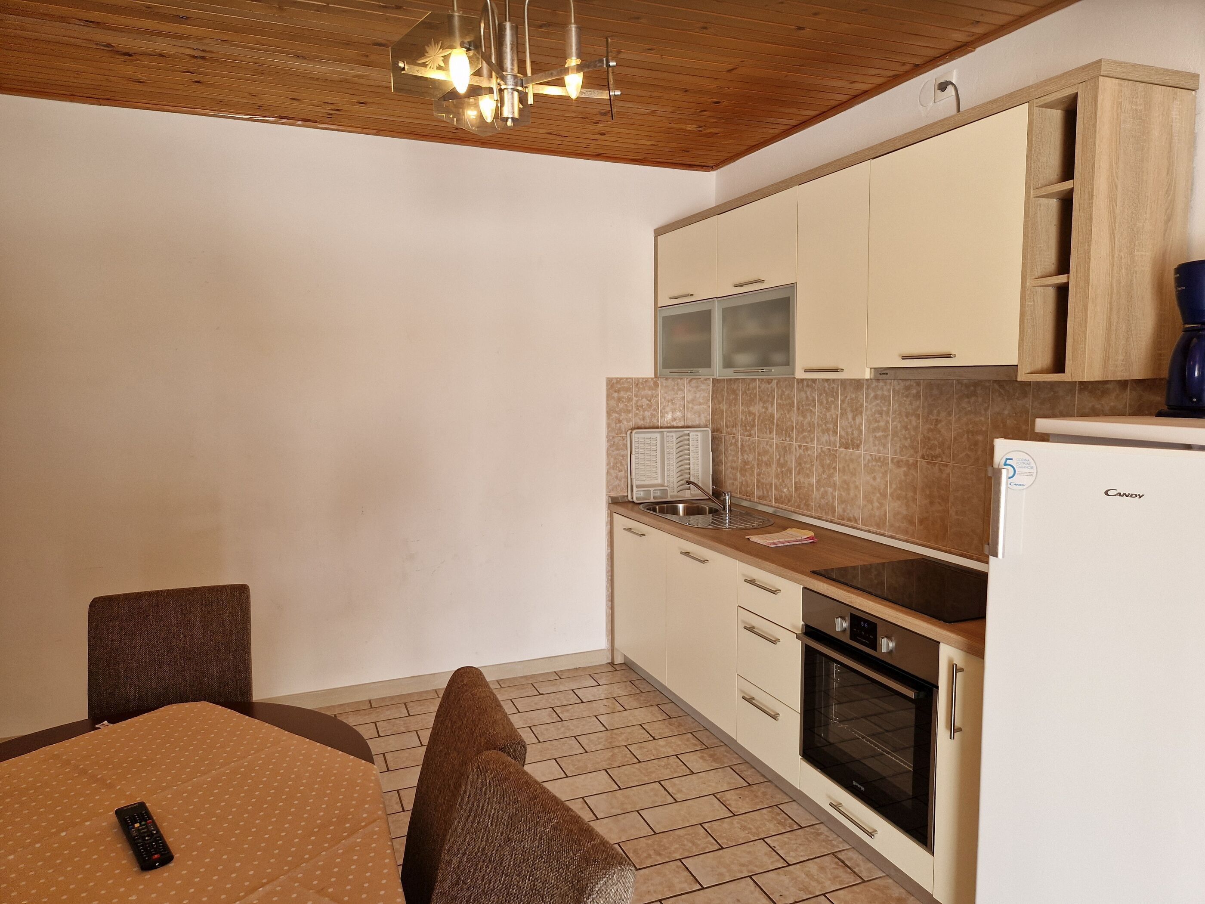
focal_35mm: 23
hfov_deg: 73.9
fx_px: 801
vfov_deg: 58.9
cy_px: 452
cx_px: 602
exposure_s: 1/100
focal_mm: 5.4
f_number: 1.8
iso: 64
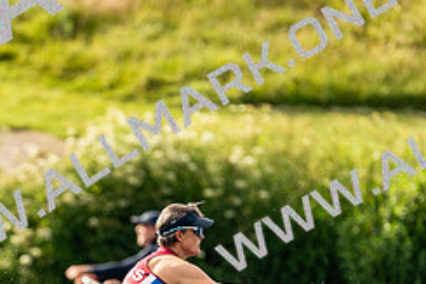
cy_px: 301
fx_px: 16803
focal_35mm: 1421
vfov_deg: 1.0
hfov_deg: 1.5
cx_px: 89
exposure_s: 1/2000
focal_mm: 600
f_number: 6.3
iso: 400
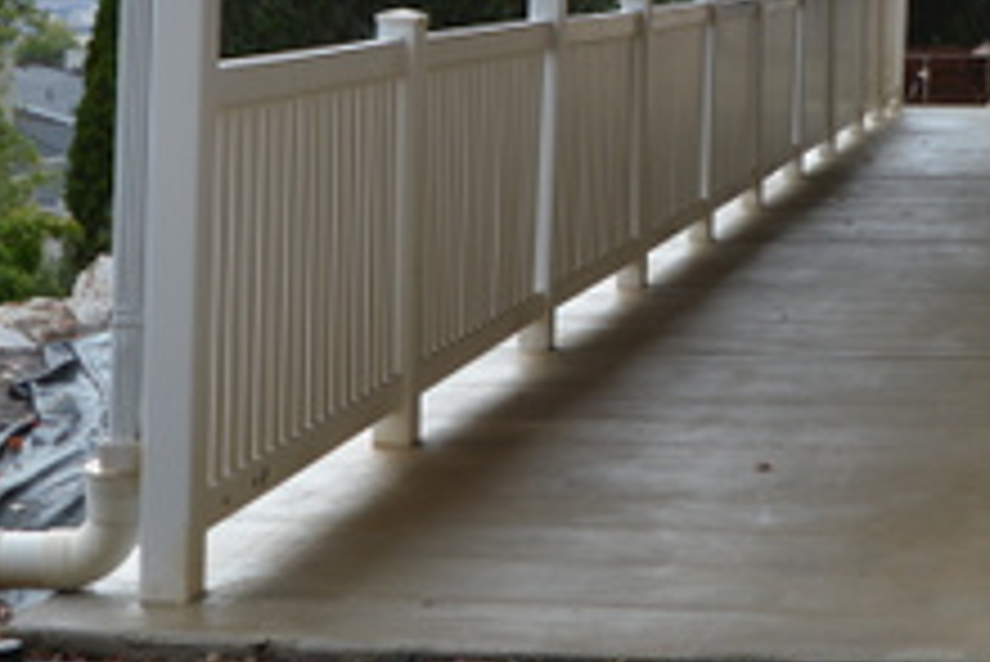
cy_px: -50
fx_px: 2516
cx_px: 860
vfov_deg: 14.7
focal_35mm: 91
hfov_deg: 21.8
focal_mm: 21
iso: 110
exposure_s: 1/125
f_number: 5.6
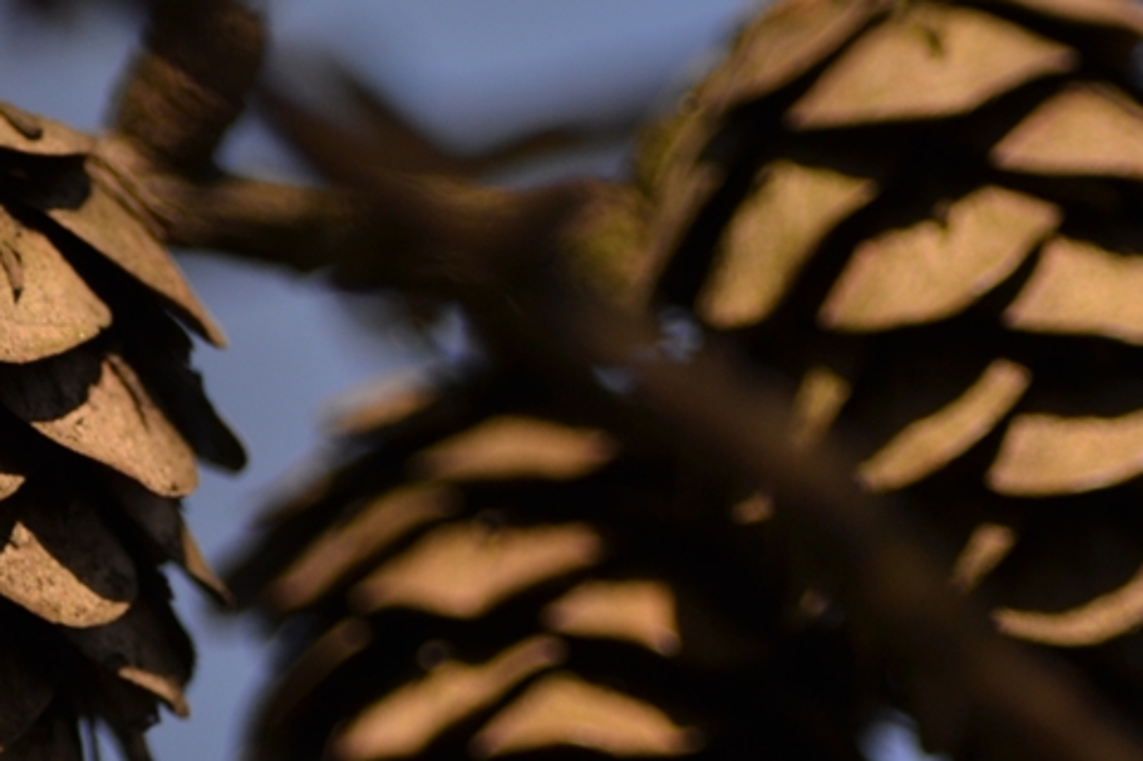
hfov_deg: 1.9
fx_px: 34118
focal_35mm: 1075
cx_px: 415
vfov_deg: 1.3
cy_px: 559
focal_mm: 300
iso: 100
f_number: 5.6
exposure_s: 1/250
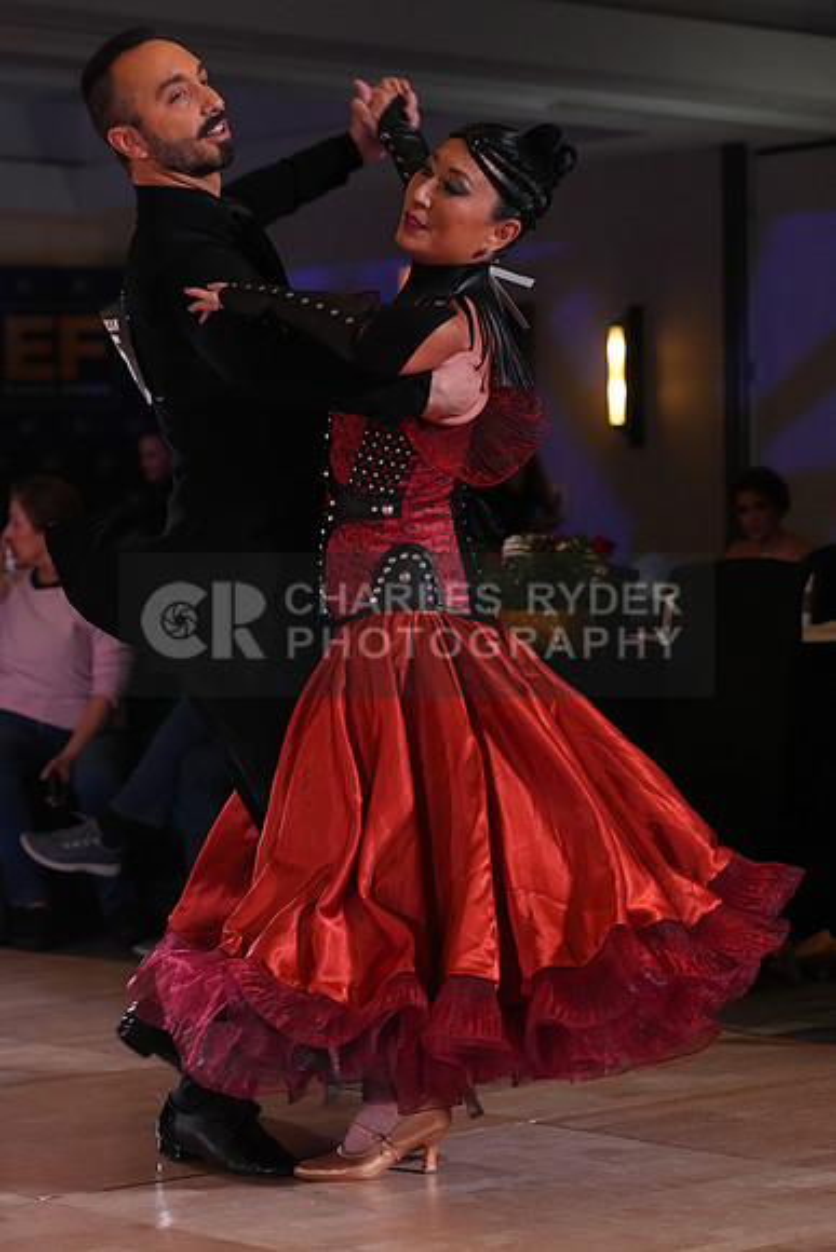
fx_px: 3272
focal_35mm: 94
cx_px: 418
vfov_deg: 21.7
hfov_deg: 14.6
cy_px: 626
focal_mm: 94
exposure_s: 1/250
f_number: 5
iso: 3200
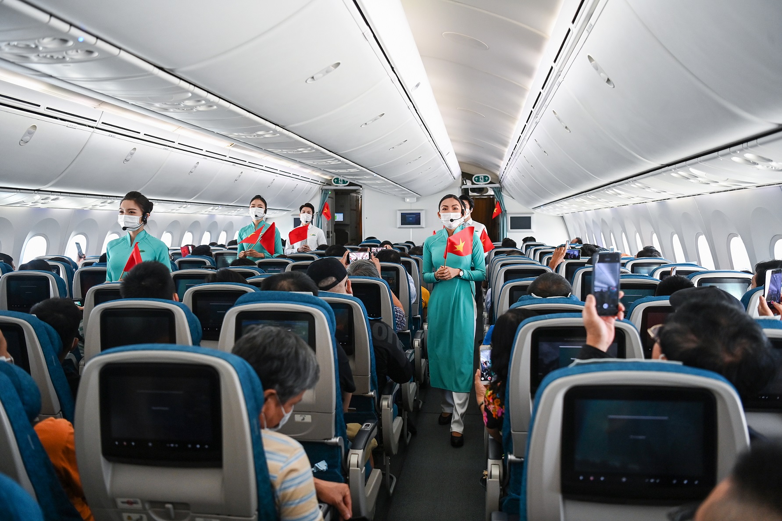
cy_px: 260
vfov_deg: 41.1
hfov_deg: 58.7
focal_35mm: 32
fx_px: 695
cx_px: 391
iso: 1600
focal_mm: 32
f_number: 3.2
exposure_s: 1/500
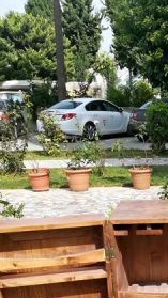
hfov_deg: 18.6
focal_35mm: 61
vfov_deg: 32.5
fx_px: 483
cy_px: 273
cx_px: 207
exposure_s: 1/746
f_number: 2.2
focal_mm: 3.83
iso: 50
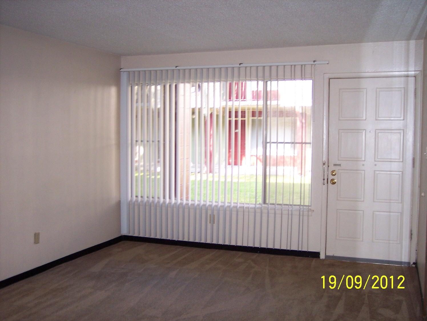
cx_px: 214
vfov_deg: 36.8
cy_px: 160
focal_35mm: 39
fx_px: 481
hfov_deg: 47.9
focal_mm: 8
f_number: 2.8
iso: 140
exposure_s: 1/60
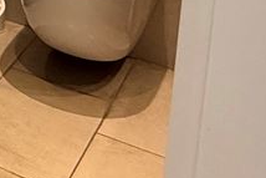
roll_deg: +0.1
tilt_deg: -7.4
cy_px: -219
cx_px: -401
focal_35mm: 98
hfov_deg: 13.7
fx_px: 725
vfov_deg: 11.9
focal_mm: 2.22
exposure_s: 1/50
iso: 200
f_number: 2.2
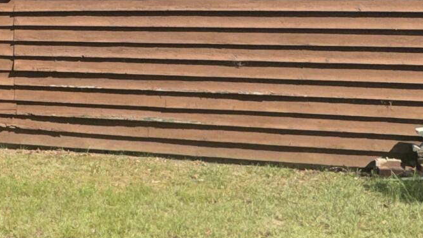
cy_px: 57
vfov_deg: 17.4
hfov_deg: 27.9
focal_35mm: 69
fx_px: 774
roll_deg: +0.1
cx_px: -40
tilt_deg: -6.0
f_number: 2.2
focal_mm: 2.22
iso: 32
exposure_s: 1/1600
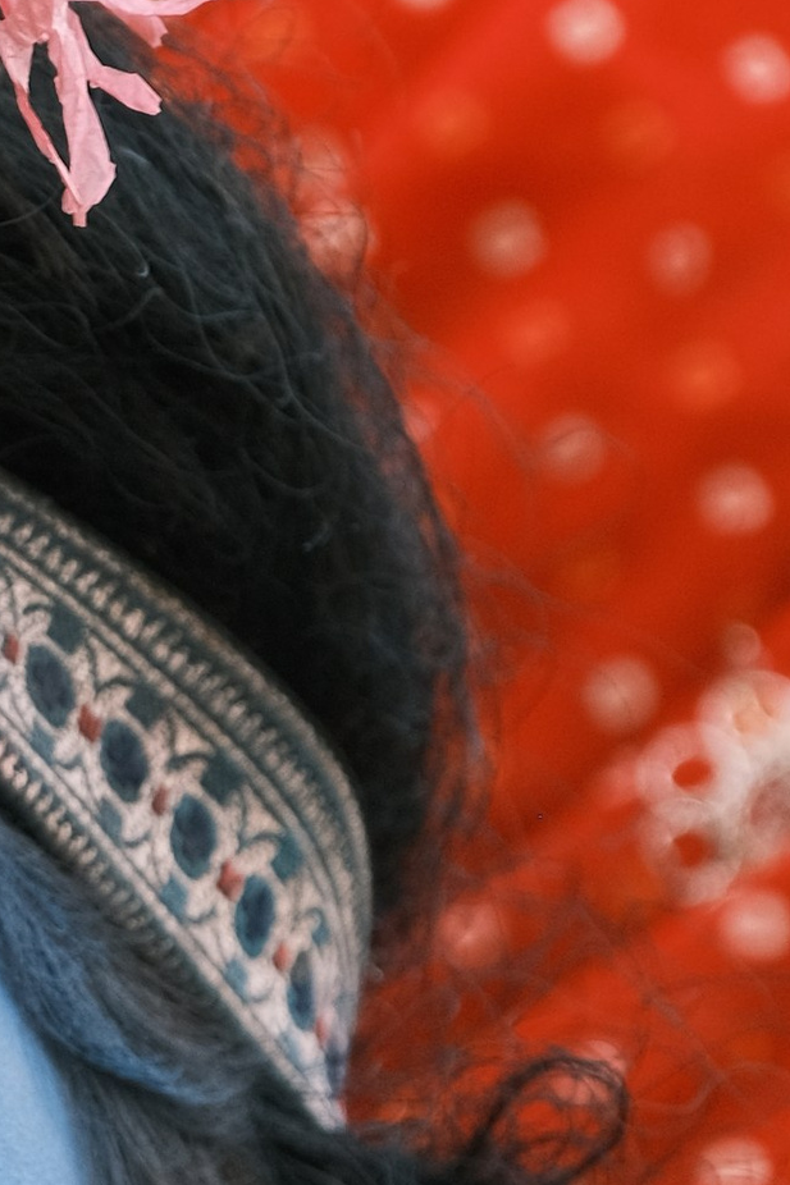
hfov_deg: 1.8
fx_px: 25123
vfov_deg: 2.7
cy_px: 884
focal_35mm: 763
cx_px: -661
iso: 400
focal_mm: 122.5
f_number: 5
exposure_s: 1/60
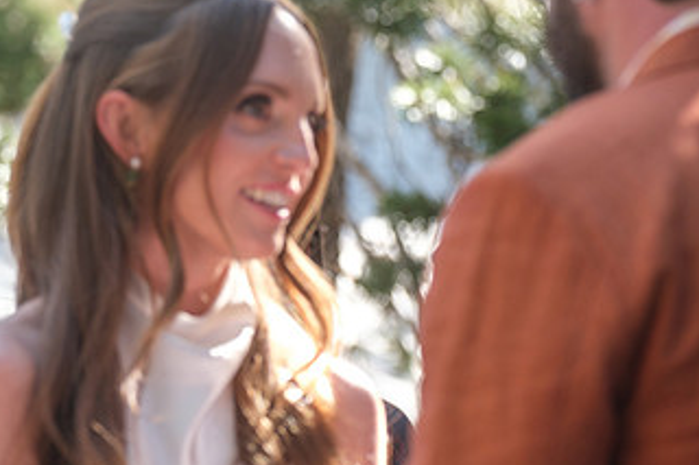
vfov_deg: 3.6
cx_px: 223
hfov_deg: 5.4
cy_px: 254
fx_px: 7394
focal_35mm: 381
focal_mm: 140
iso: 400
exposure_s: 1/220
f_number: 3.6
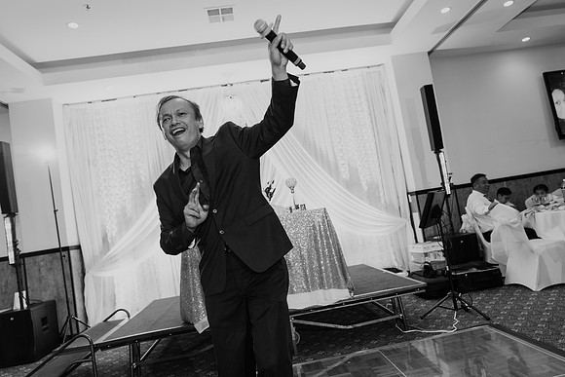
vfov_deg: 53.2
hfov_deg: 73.7
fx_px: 377
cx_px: 282
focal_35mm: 24
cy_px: 188
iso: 800
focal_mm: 24
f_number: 2.8
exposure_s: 1/160
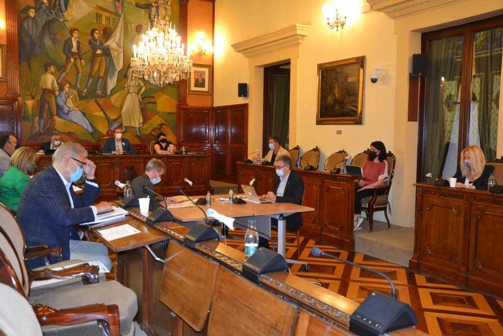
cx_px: 252
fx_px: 503
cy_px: 168
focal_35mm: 36
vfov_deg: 36.9
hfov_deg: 53.1
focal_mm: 24
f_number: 3.8
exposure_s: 1/60
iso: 1000
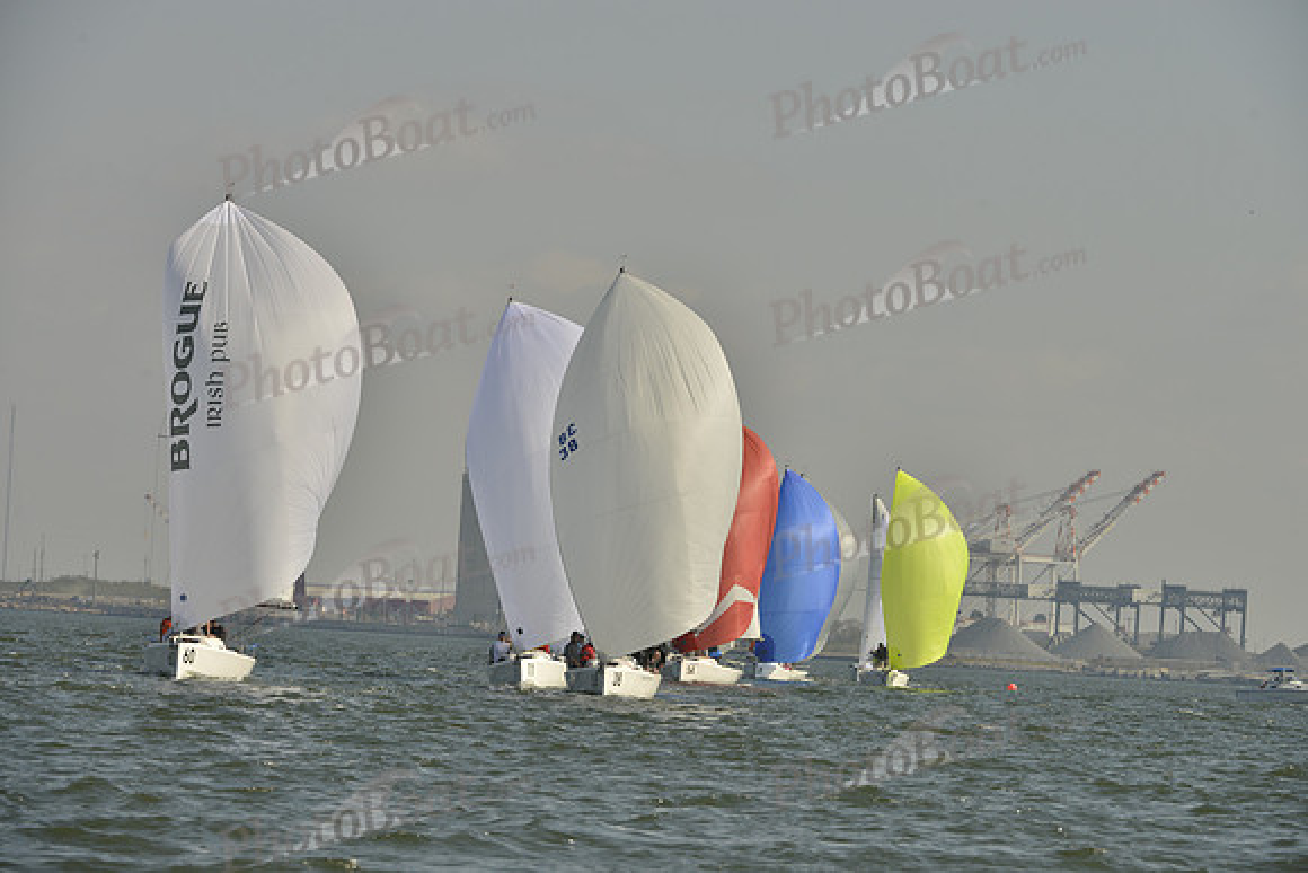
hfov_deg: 10.3
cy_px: 436
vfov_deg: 6.9
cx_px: 654
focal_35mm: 200
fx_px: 7268
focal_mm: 200
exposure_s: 1/1250
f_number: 9
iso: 280
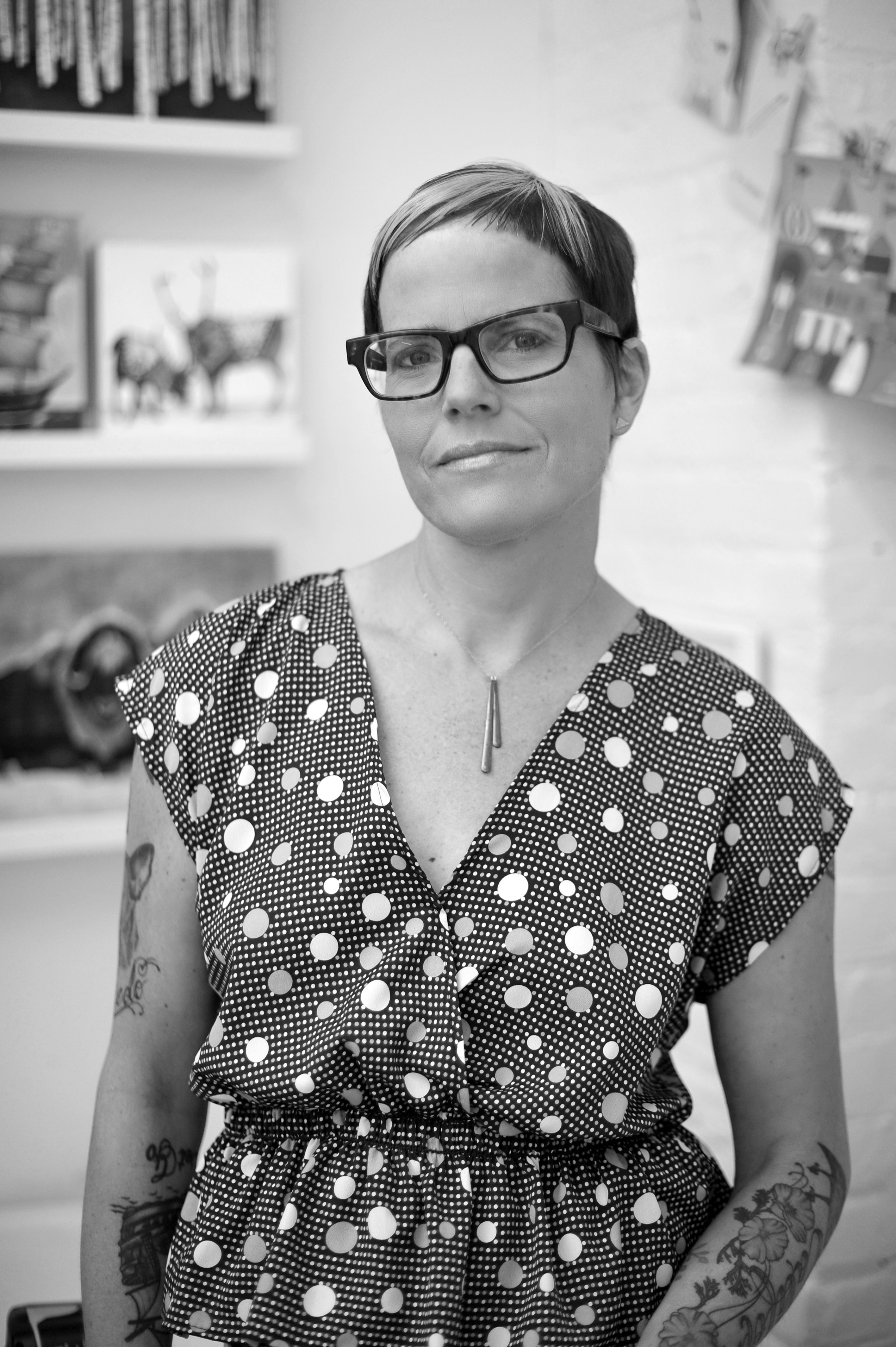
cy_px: 674
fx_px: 1869
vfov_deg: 39.6
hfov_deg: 27.0
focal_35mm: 50
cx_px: 448
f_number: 1.8
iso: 400
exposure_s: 1/250
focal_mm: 50
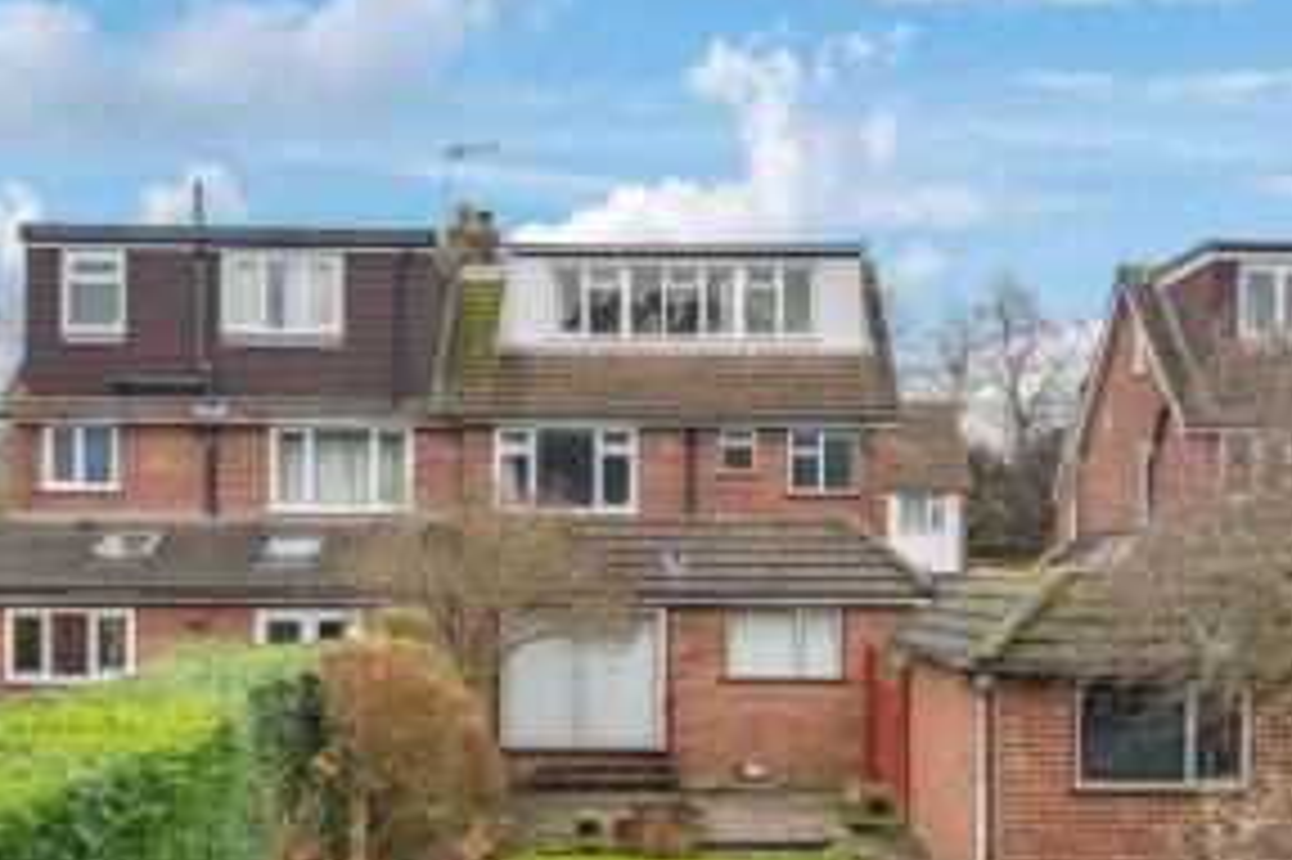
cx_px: 671
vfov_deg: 23.2
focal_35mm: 58
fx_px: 2080
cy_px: 601
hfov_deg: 34.5
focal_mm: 35
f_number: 5.6
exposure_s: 1/100
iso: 320
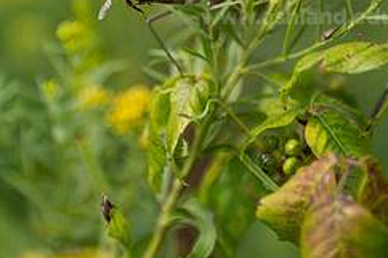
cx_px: 128
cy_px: 50
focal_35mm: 168
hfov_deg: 12.2
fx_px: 1809
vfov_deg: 8.1
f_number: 3.2
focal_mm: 70
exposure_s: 1/400
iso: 80
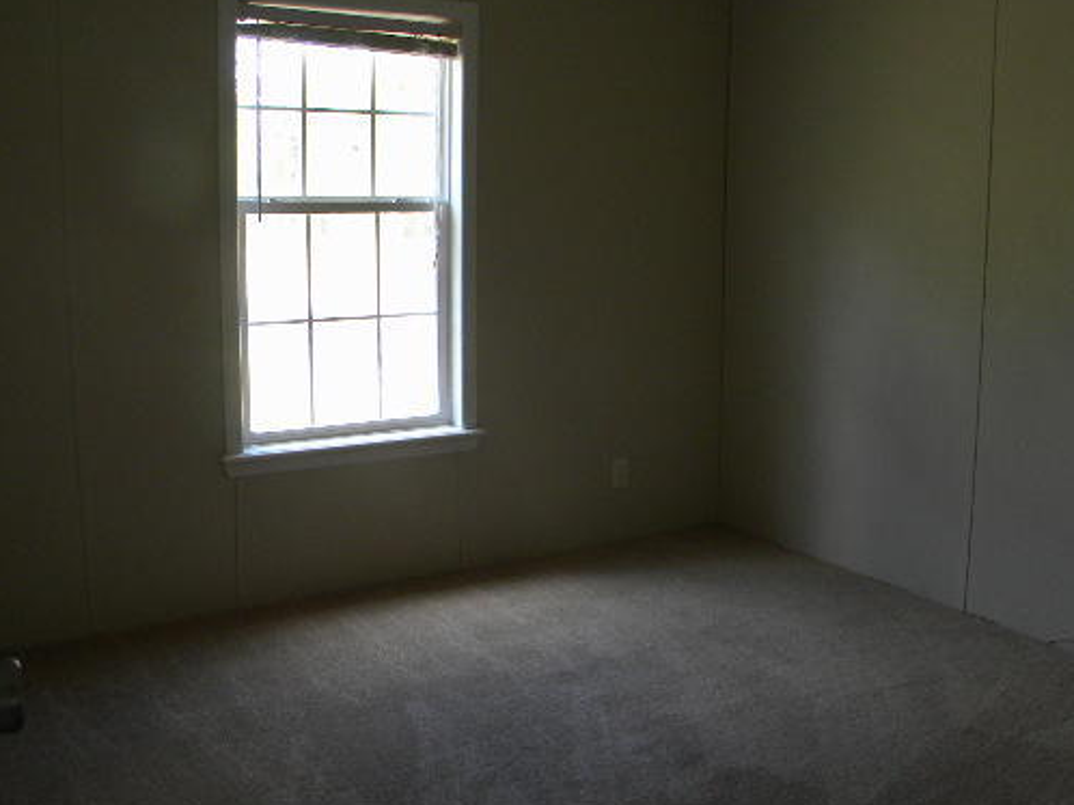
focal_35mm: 36
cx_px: 649
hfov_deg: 51.0
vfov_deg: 39.6
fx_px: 1116
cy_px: 367
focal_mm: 5
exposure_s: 1/58
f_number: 3.5
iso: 99
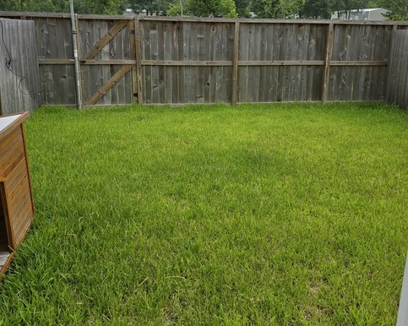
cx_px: 204
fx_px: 374
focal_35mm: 31
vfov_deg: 46.4
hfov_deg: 57.2
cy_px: 110
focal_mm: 6.3
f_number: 1.7
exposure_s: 1/528
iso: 12
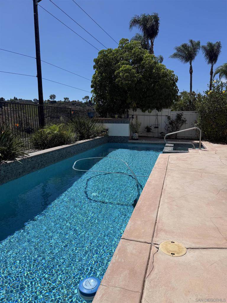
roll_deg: -0.8
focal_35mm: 24
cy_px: 152
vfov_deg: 71.6
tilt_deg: -8.0
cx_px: 114
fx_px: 210
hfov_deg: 56.8
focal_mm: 6.76
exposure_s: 1/8130
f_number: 1.78
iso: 80
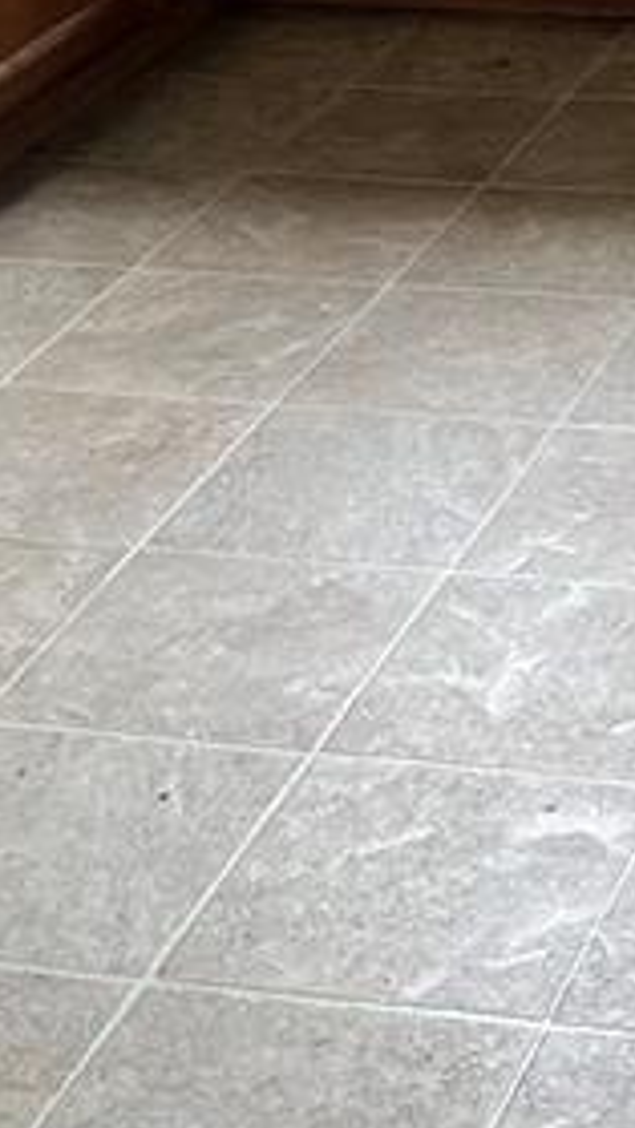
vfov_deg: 18.9
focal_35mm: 104
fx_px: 3112
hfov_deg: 11.1
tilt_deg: -10.6
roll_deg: +1.4
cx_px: 995
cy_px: -380
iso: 80
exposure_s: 1/120
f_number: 1.5
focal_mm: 5.7
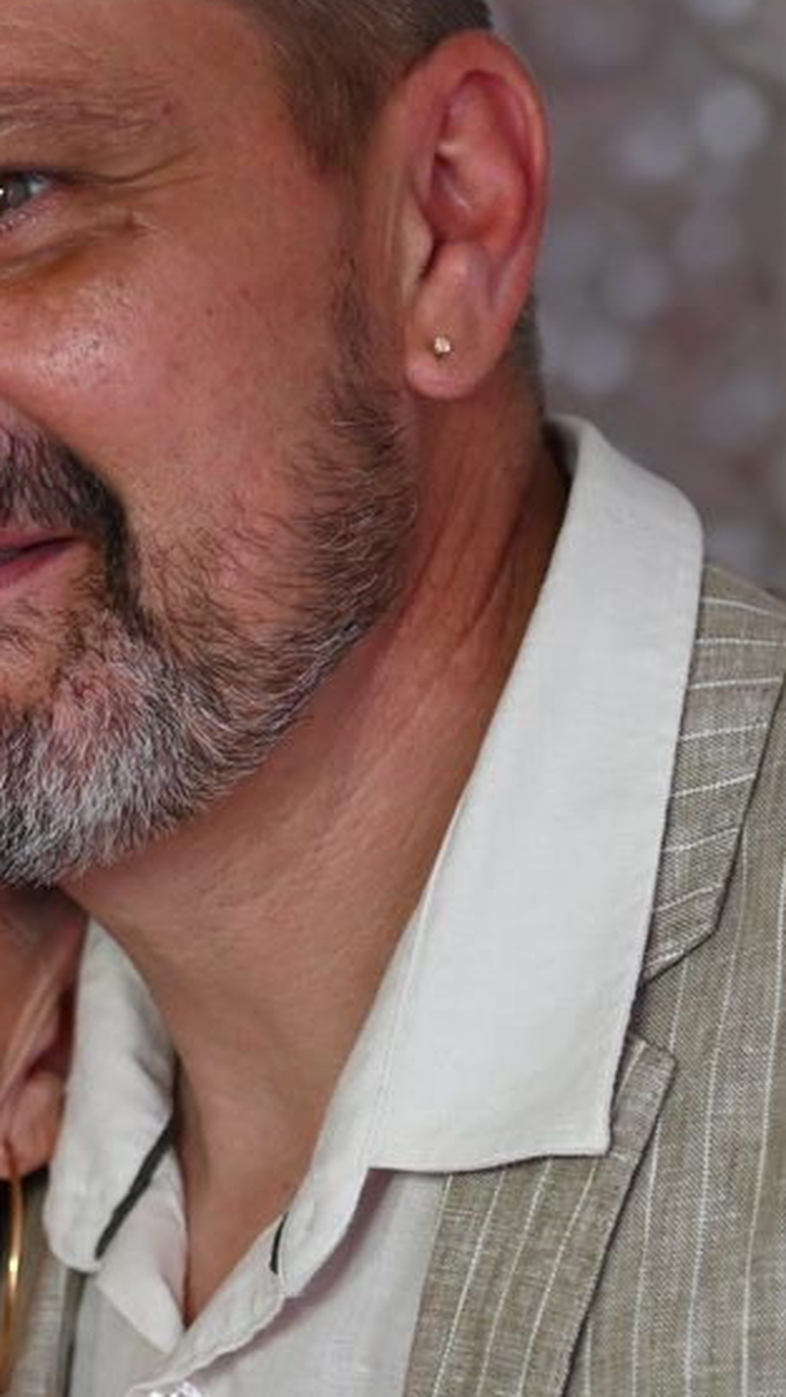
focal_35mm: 188
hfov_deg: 6.4
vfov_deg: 11.4
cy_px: 889
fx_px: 6961
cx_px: 38
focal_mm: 78
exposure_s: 1/125
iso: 2200
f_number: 4
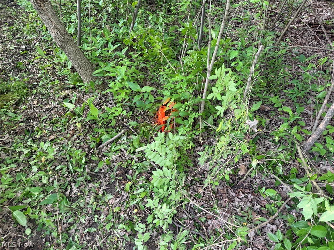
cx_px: 167
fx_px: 232
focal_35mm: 24
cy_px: 125
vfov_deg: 56.8
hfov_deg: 71.6
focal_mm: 6.76
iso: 200
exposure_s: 1/77
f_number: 1.78
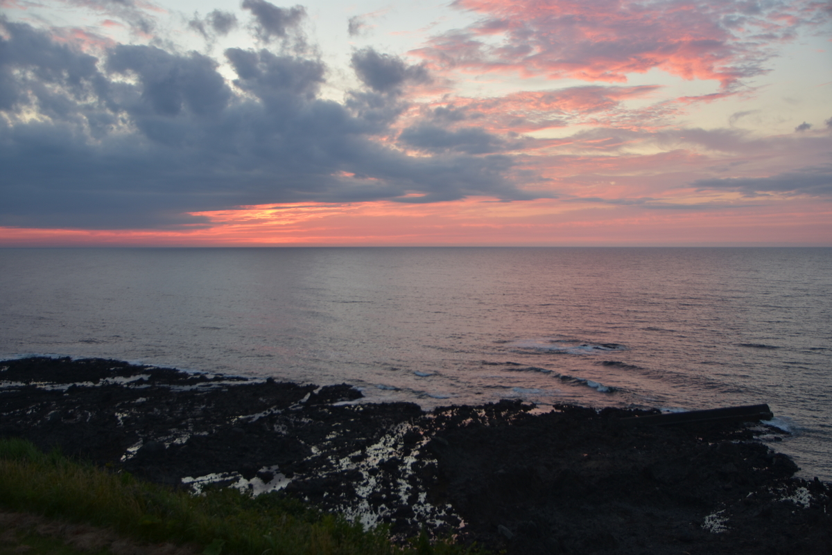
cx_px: 416
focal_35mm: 36
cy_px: 278
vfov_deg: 36.9
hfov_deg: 53.1
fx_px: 832
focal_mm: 24
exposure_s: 1/50
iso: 125
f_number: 3
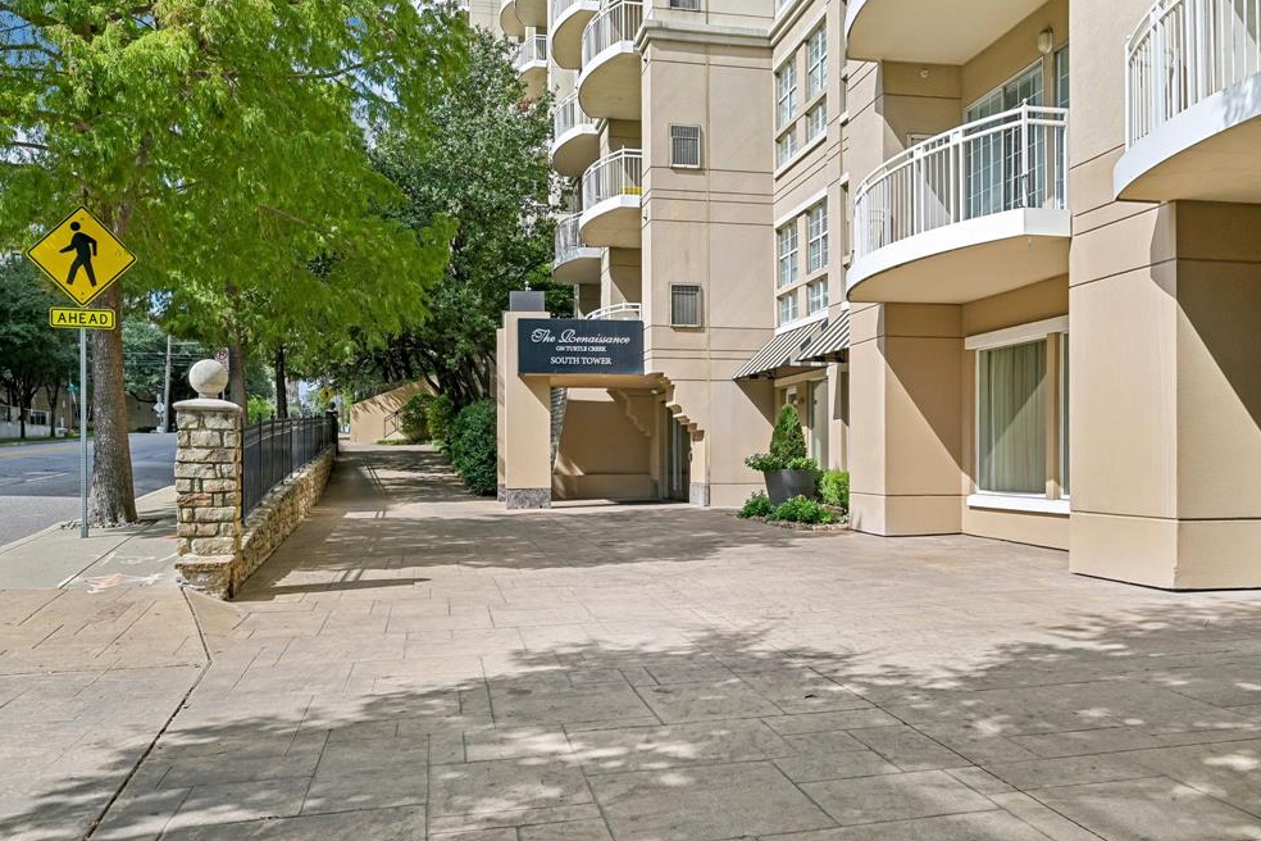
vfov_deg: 48.7
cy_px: 410
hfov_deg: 68.3
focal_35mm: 27
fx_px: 929
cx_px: 638
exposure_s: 1/1000
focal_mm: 25.5
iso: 400
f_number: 8
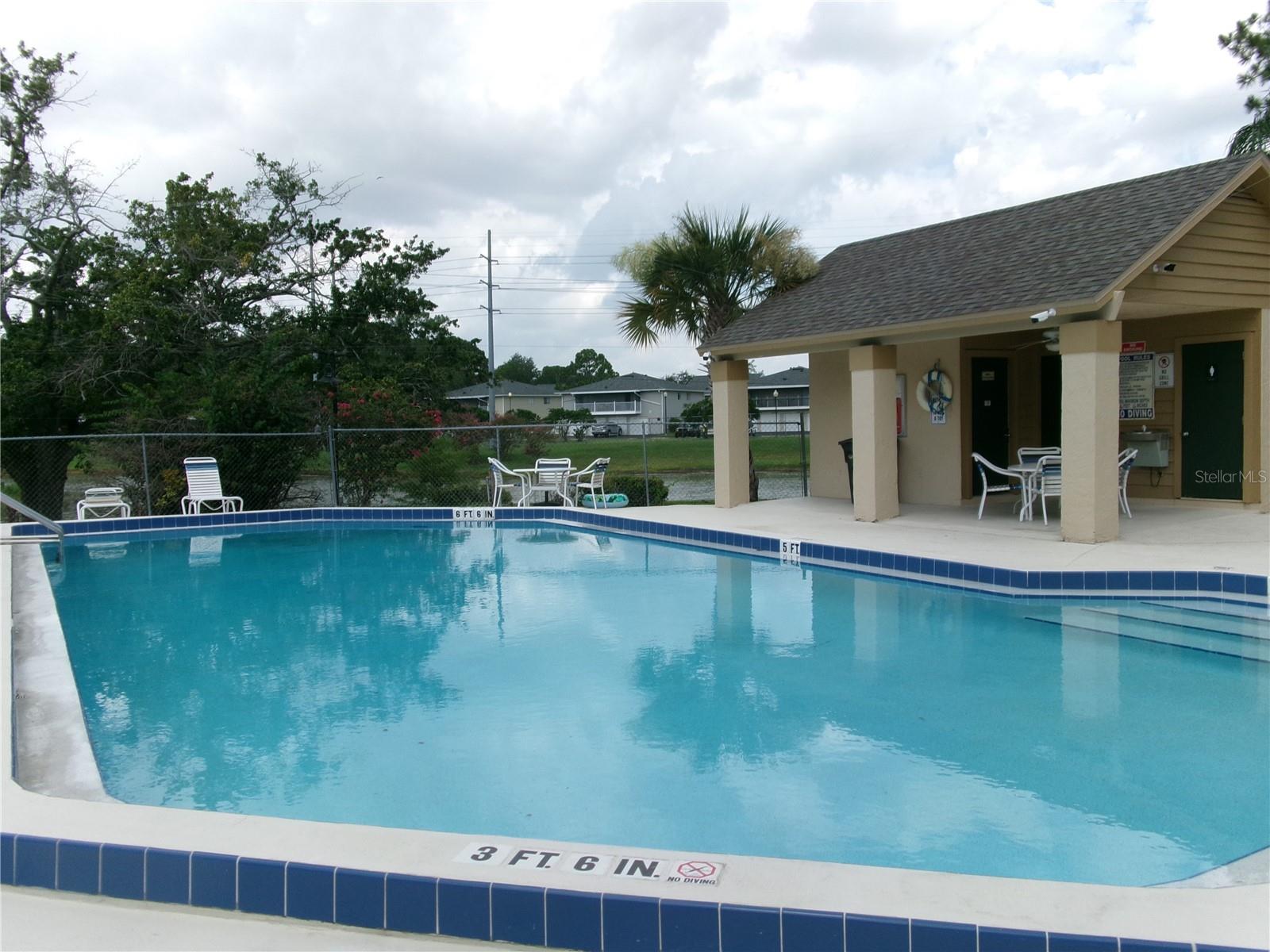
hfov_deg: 63.4
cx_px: 635
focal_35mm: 28
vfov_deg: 49.7
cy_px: 476
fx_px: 1027
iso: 100
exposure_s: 1/110
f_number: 10.8
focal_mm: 5.1
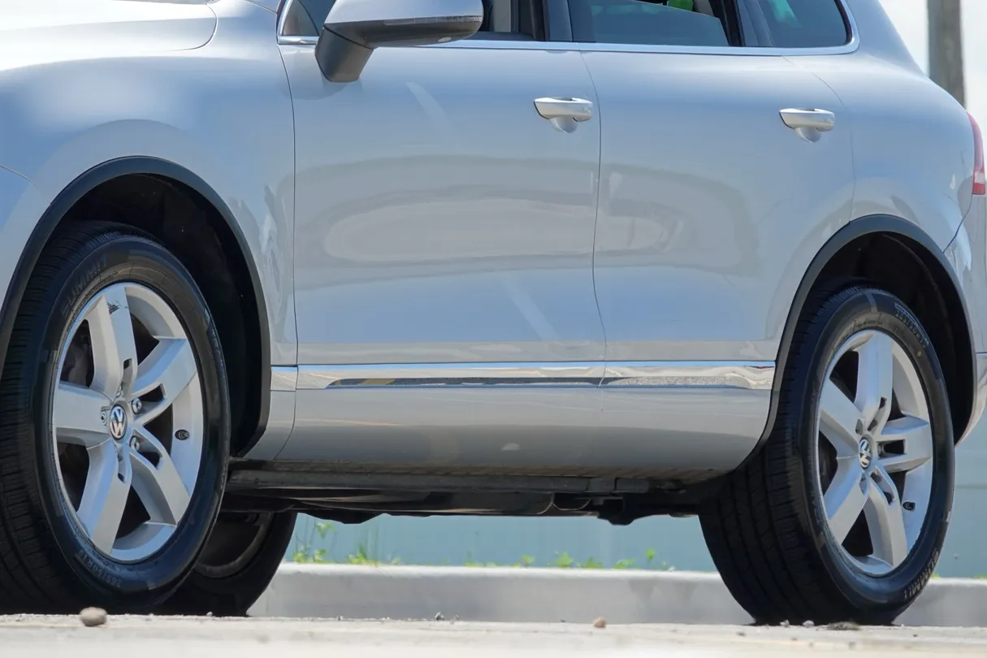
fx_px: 9622
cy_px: 329
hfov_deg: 5.9
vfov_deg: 3.9
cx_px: 494
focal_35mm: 351
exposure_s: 1/250
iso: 100
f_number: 5.6
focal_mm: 128.59
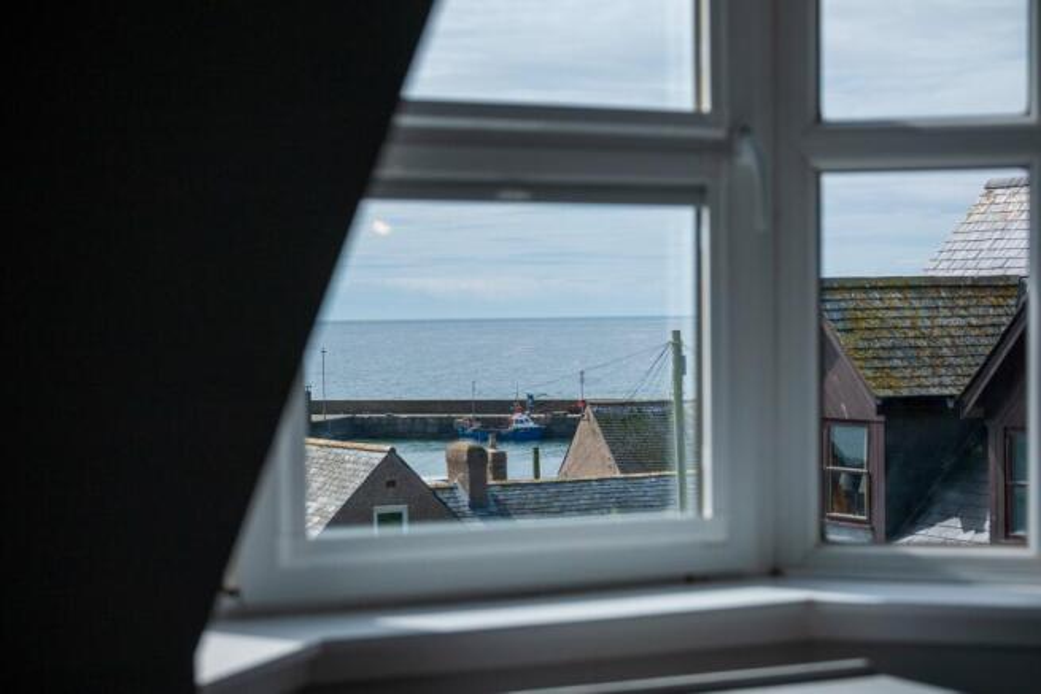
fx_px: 2169
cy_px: 347
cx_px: 520
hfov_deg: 27.0
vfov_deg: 18.2
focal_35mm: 75
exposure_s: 1/5000
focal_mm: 50
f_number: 4
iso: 200
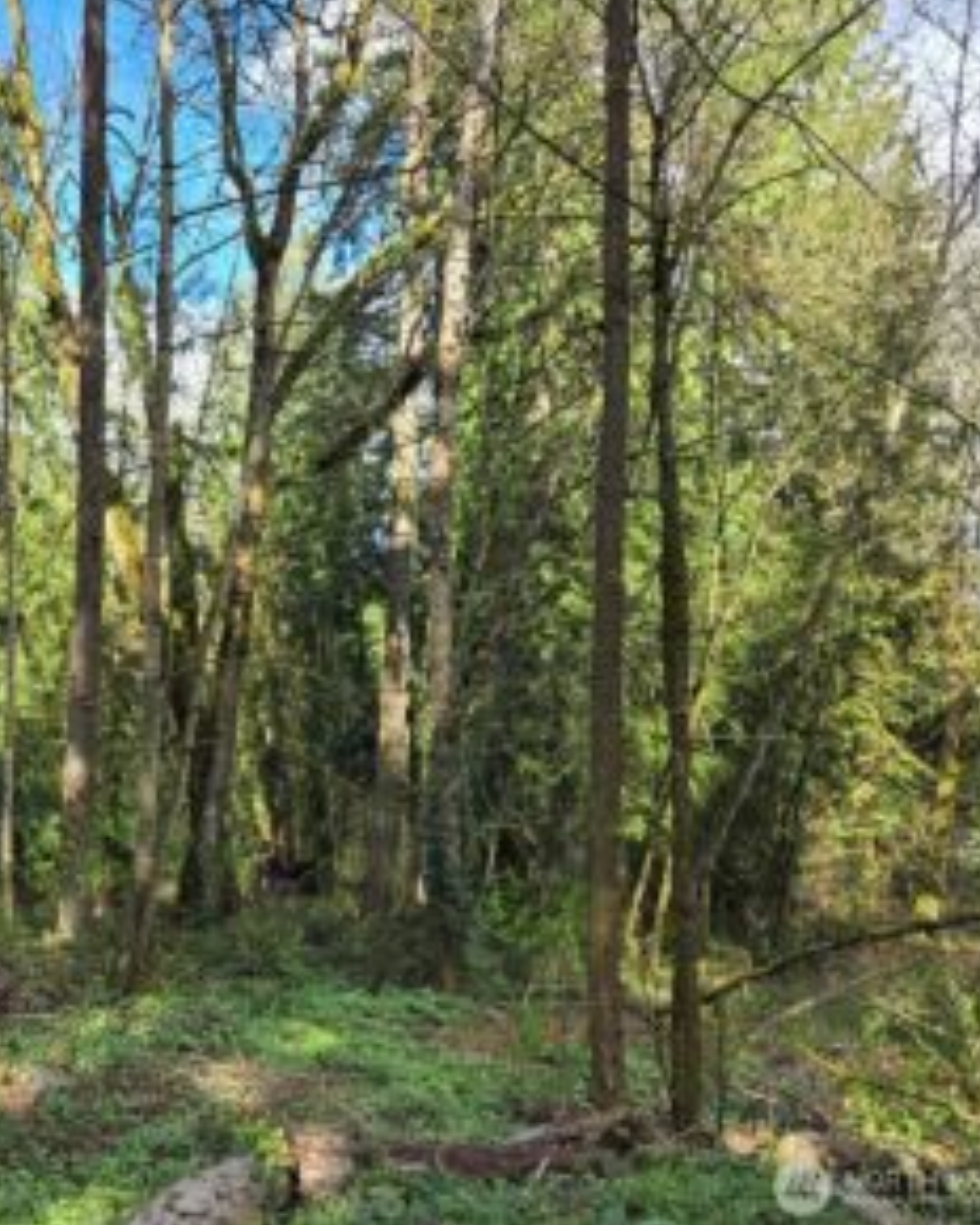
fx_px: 1124
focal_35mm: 31
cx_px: 203
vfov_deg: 57.2
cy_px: 596
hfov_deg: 44.9
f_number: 1.8
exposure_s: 1/590
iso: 25
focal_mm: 5.4
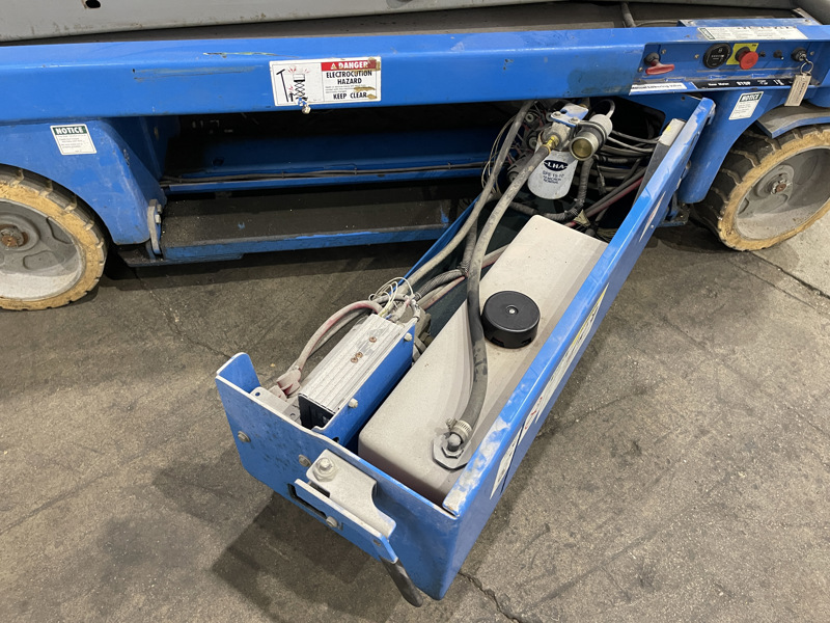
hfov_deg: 67.3
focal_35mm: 26
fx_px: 623
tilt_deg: -46.4
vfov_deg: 53.1
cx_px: 415
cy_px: 312
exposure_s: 1/60
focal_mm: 5.1
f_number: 1.6
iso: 400
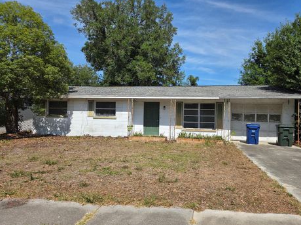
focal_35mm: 25
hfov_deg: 69.3
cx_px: 159
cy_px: 116
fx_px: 217
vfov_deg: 54.9
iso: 80
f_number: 1.8
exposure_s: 1/5545
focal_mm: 5.4
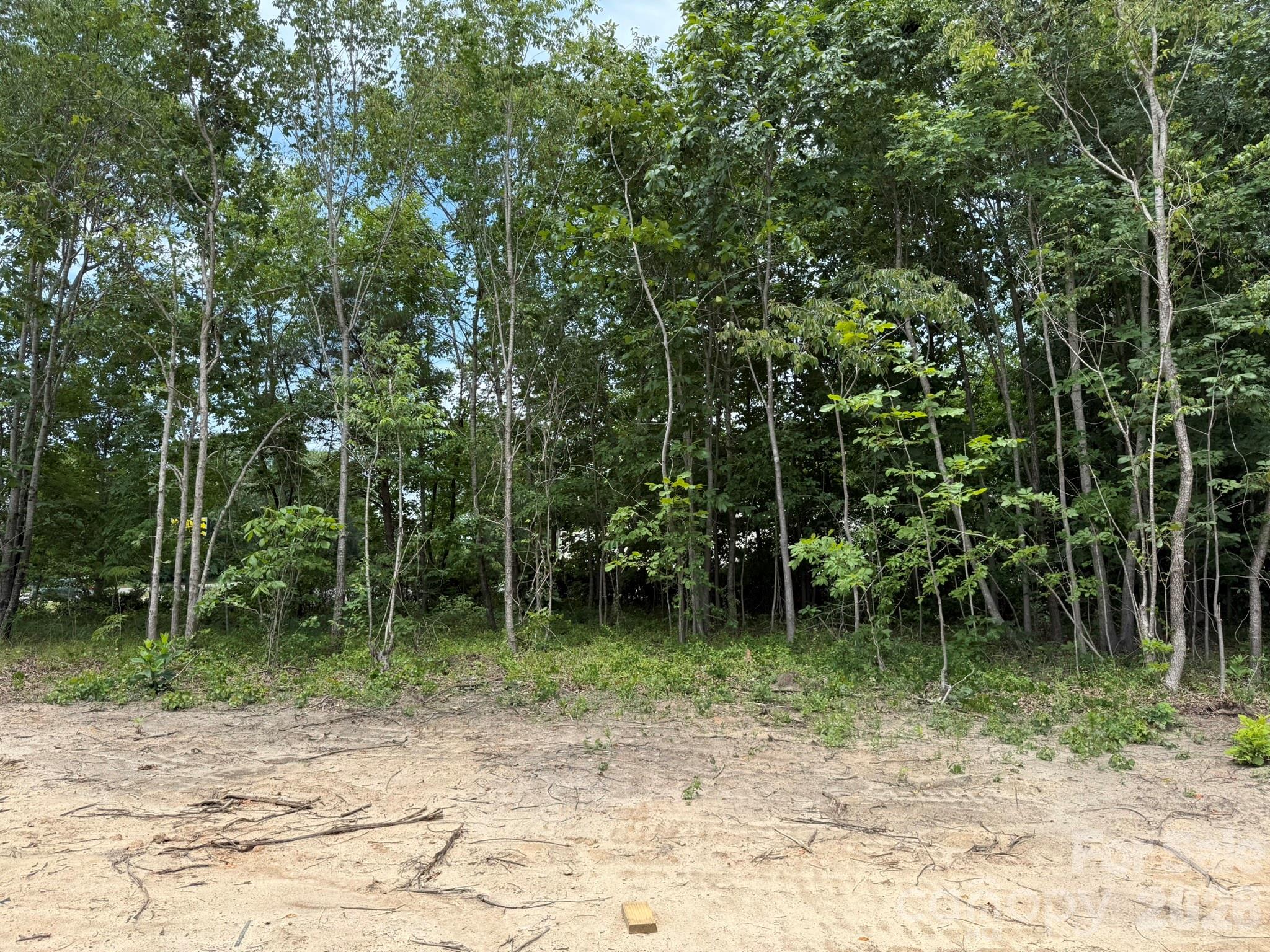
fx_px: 881
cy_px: 476
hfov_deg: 71.6
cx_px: 635
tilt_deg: +6.2
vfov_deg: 56.8
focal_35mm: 24
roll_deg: +0.1
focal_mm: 6.76
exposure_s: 1/1437
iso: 80
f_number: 1.78
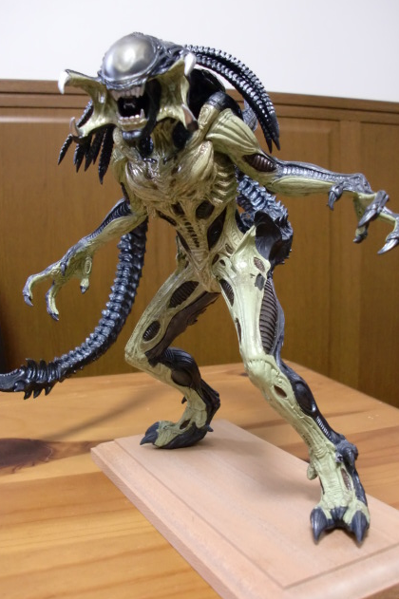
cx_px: 199
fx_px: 632
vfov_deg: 50.7
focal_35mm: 38
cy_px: 297
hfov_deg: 35.0
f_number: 2.8
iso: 400
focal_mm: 6.3
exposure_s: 1/15
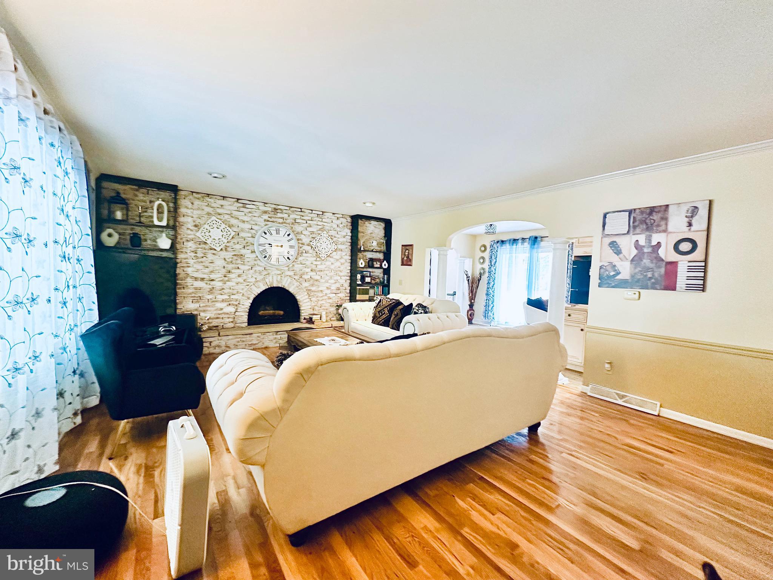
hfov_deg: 102.1
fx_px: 313
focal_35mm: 14
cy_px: 290
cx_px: 386
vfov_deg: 85.7
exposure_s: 1/60
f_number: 2.2
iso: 500
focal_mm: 2.22
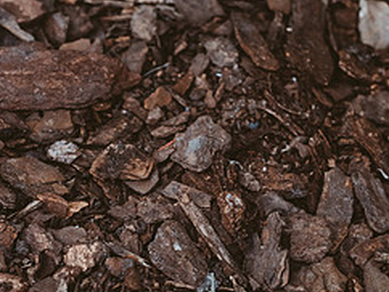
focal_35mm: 138
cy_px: 242
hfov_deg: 14.0
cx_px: -32
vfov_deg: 10.7
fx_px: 1552
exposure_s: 1/160
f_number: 4.5
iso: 200
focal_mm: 50
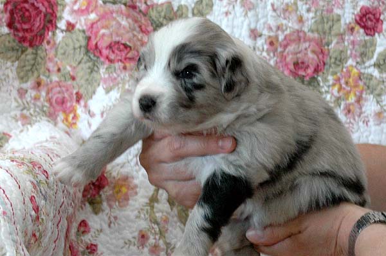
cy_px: 128
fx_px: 723
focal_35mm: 68
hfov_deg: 29.9
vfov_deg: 20.1
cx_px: 193
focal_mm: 45
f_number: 5.6
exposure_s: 1/60
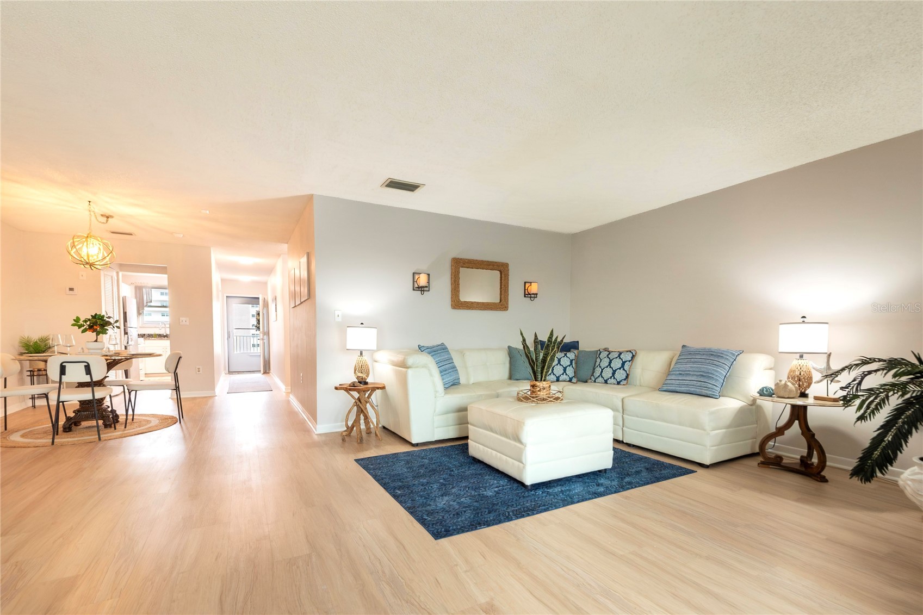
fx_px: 385
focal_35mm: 15
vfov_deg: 77.3
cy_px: 308
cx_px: 462
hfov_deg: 100.4
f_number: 11
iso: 100
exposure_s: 1/20
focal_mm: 10
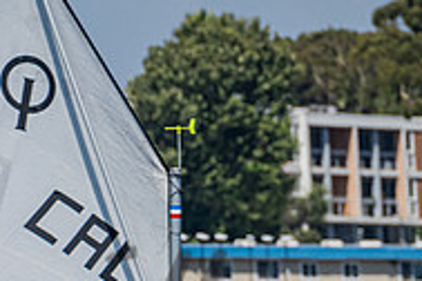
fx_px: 12483
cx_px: 7
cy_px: 421
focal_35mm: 1065
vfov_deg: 1.3
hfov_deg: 1.9
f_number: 8
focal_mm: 300
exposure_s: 1/1000
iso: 250
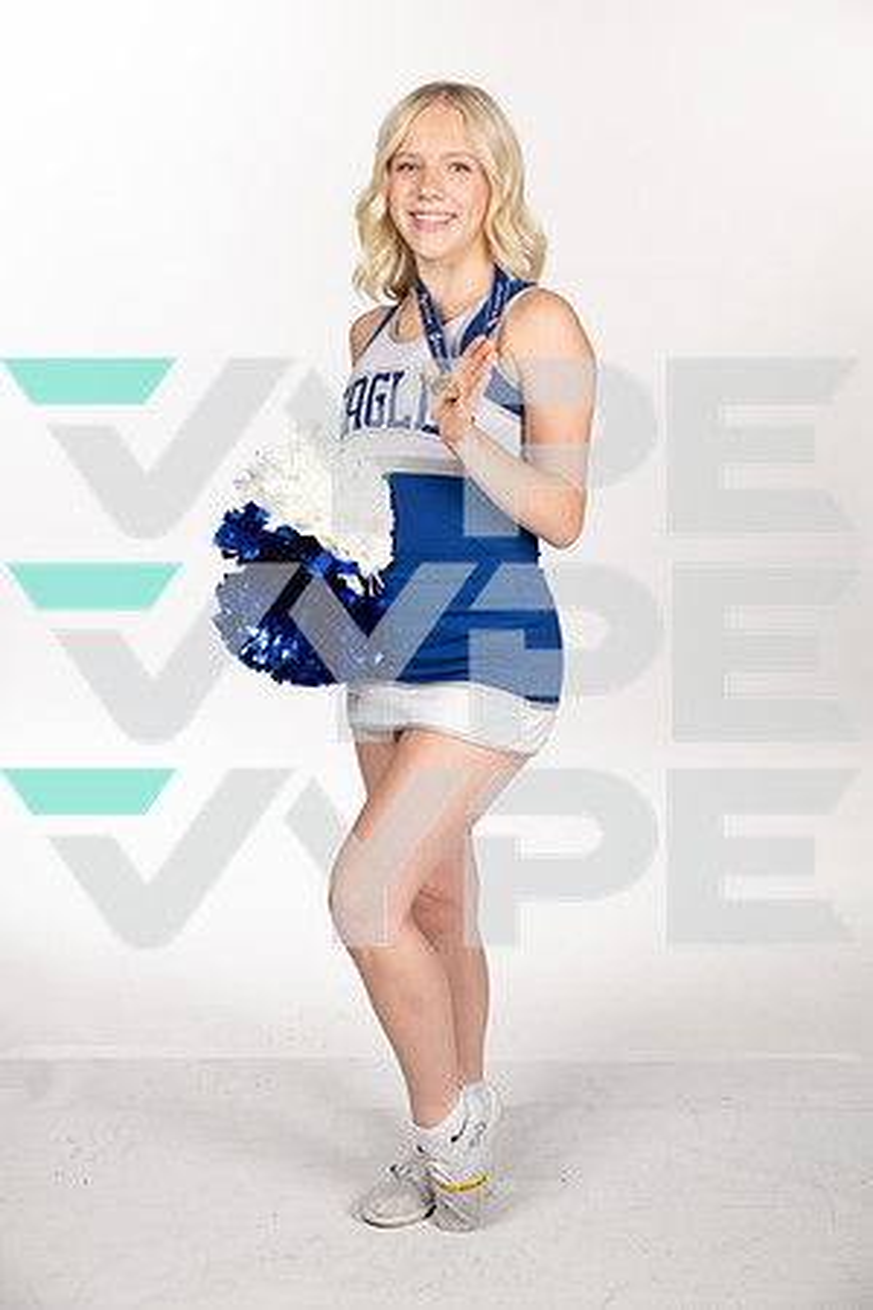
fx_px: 2037
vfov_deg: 35.6
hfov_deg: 24.2
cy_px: 655
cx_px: 436
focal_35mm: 56
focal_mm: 56
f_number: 7.1
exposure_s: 1/500
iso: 200
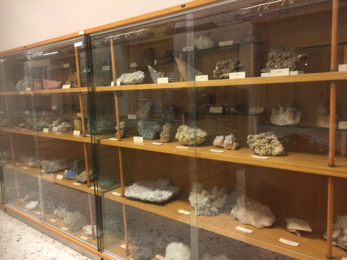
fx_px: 291
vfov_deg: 48.2
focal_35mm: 29
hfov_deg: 61.7
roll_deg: +2.2
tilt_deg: -7.2
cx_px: 174
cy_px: 130
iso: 125
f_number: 2.2
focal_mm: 4.15
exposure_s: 1/33
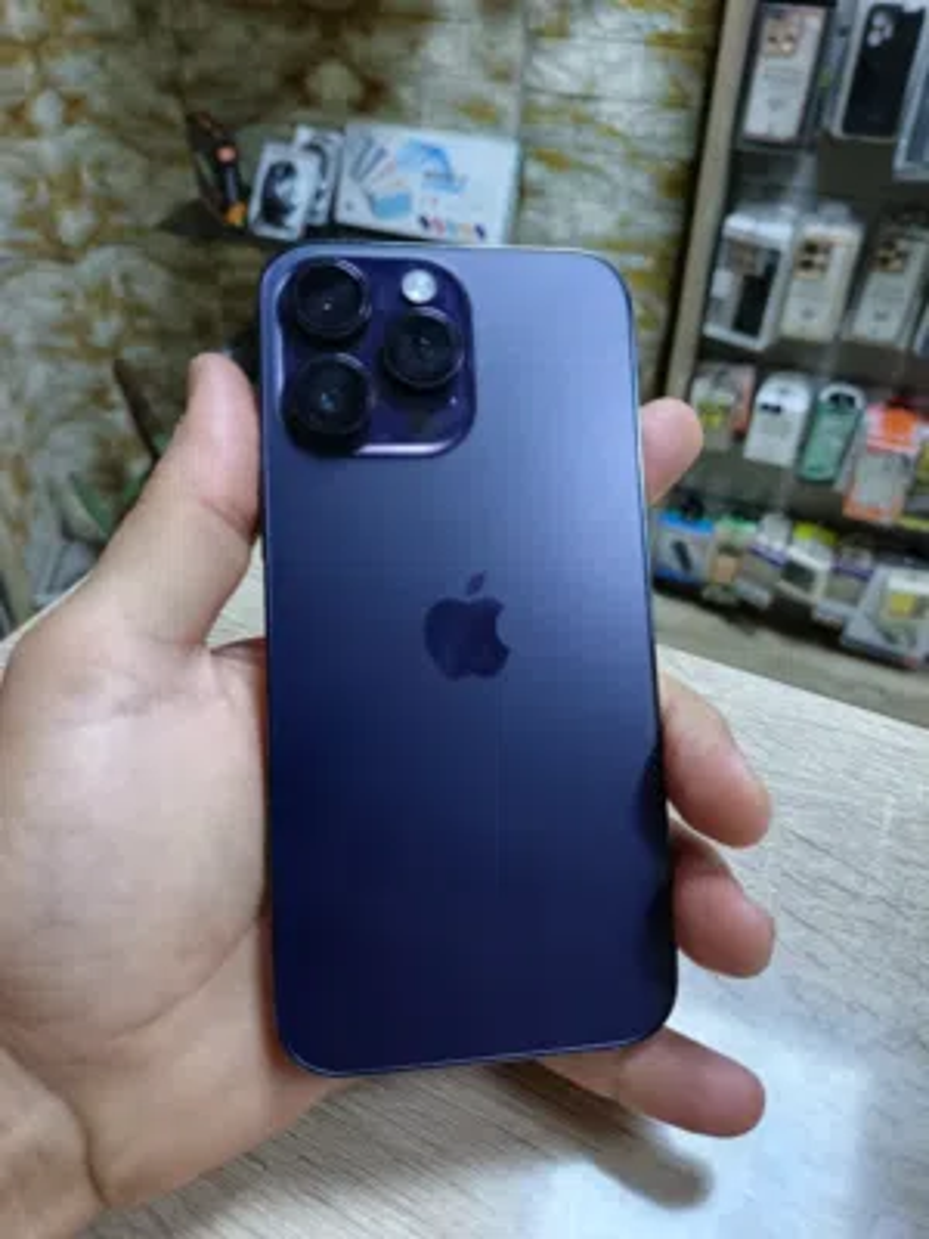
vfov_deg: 71.6
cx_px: 464
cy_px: 620
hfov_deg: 56.8
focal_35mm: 24
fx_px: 859
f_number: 1.75
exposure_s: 1/100
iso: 1090
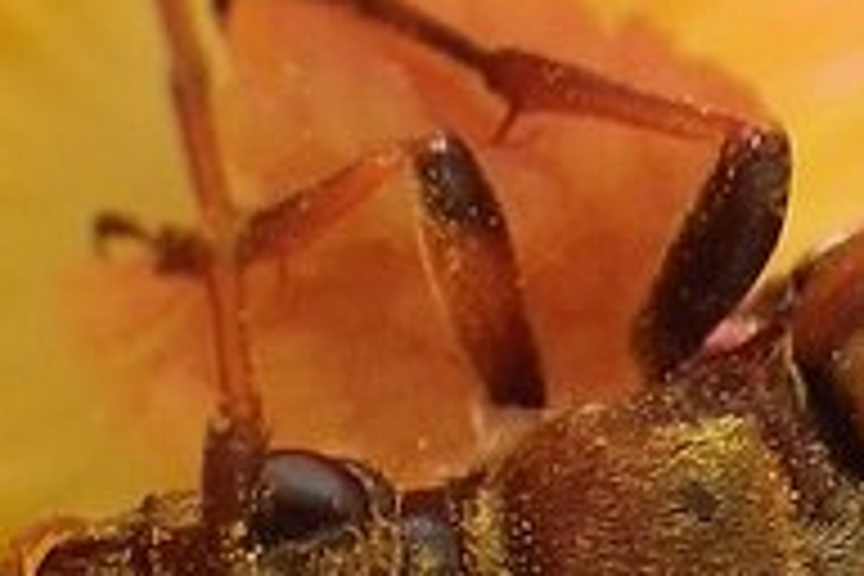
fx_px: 5592
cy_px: 598
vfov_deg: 5.9
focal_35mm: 233
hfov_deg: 8.8
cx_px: 706
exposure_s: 1/60
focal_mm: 7.5
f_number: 4.2
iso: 160
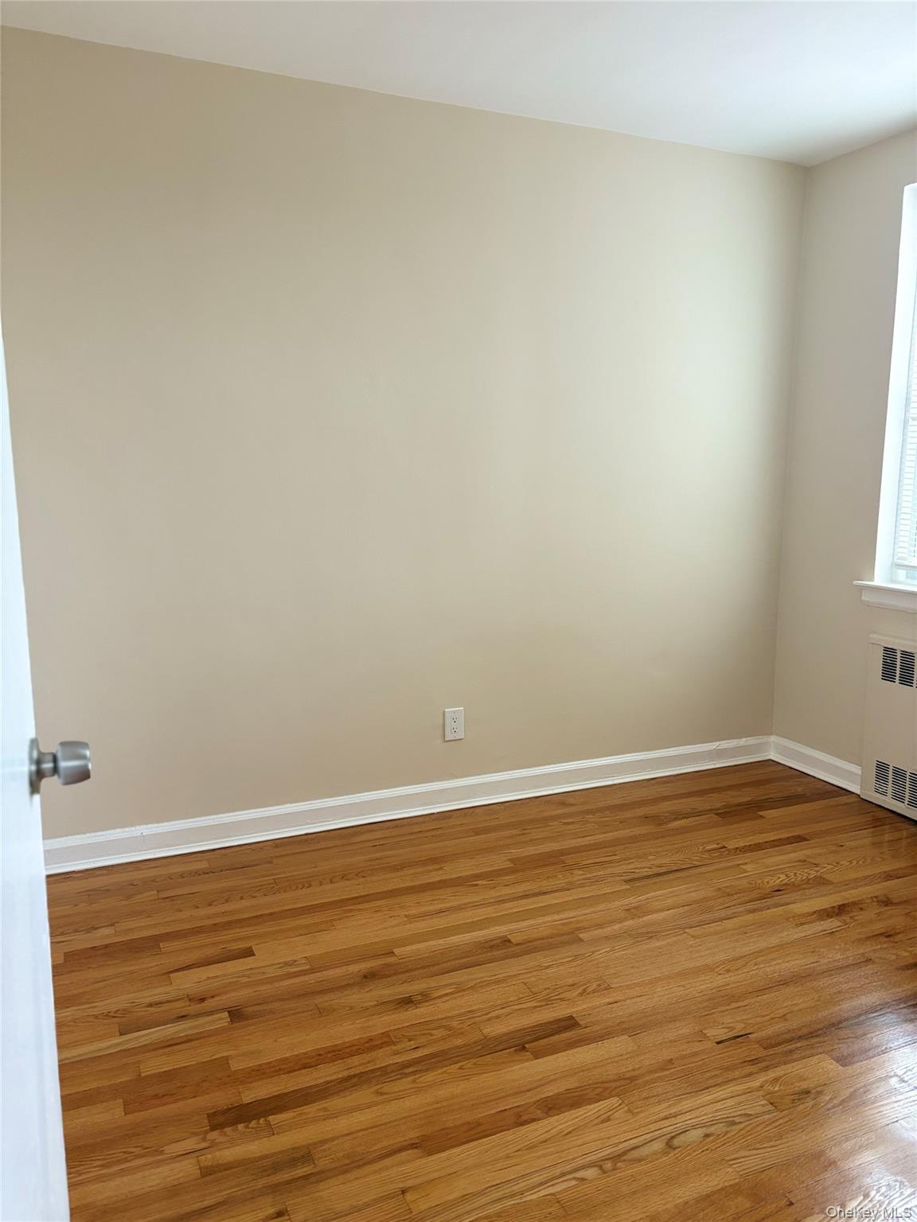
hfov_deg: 53.1
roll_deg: -0.9
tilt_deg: -8.9
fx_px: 918
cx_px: 458
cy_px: 611
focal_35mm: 26
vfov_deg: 67.3
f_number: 1.6
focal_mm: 5.96
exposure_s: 1/93
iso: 125
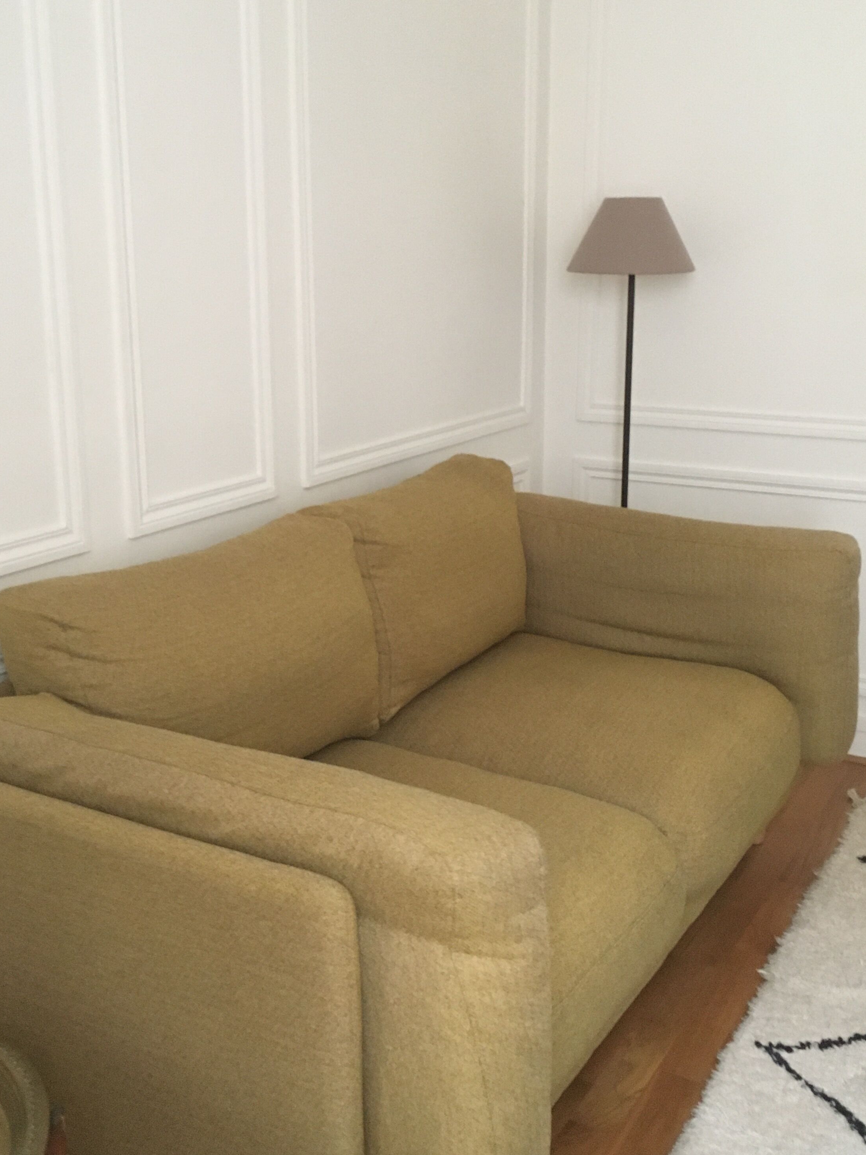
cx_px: 416
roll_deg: +1.0
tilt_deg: -14.3
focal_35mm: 40
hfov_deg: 36.0
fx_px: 1334
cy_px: 562
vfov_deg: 46.8
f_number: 2.2
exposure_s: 1/17
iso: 200
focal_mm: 4.15
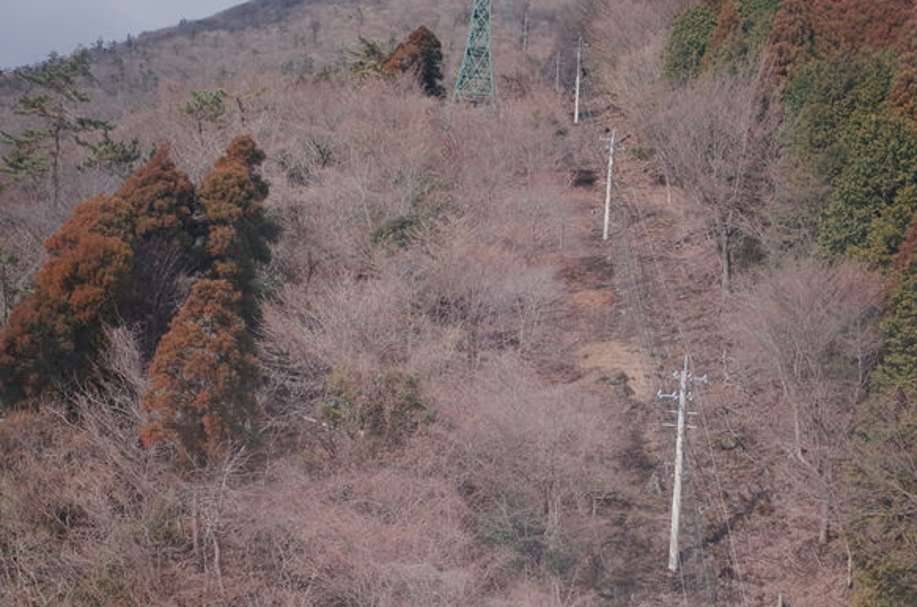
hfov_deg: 41.1
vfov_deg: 27.9
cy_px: 346
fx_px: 1220
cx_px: 510
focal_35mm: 48
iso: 400
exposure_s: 1/1500
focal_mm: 18.3
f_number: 2.8
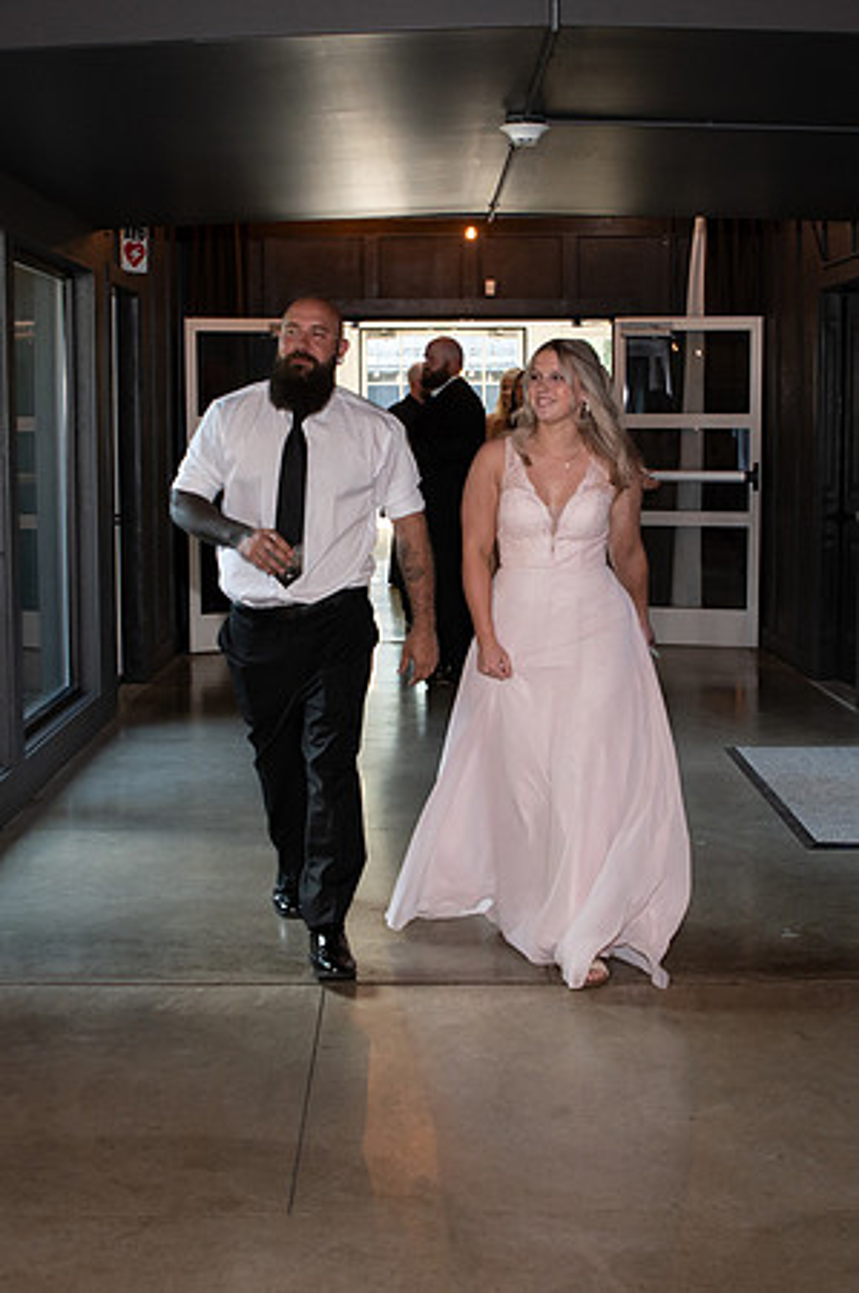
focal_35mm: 50
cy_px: 603
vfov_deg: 39.7
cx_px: 360
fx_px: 1791
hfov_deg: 26.9
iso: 1000
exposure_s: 1/160
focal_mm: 24
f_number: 5.6
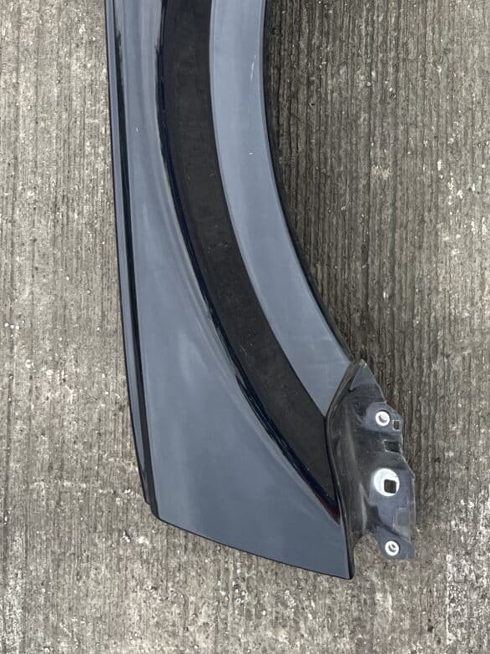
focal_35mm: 68
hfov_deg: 21.1
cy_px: -119
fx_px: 1284
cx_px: 442
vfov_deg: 25.8
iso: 40
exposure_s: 1/245
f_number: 1.6
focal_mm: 5.1
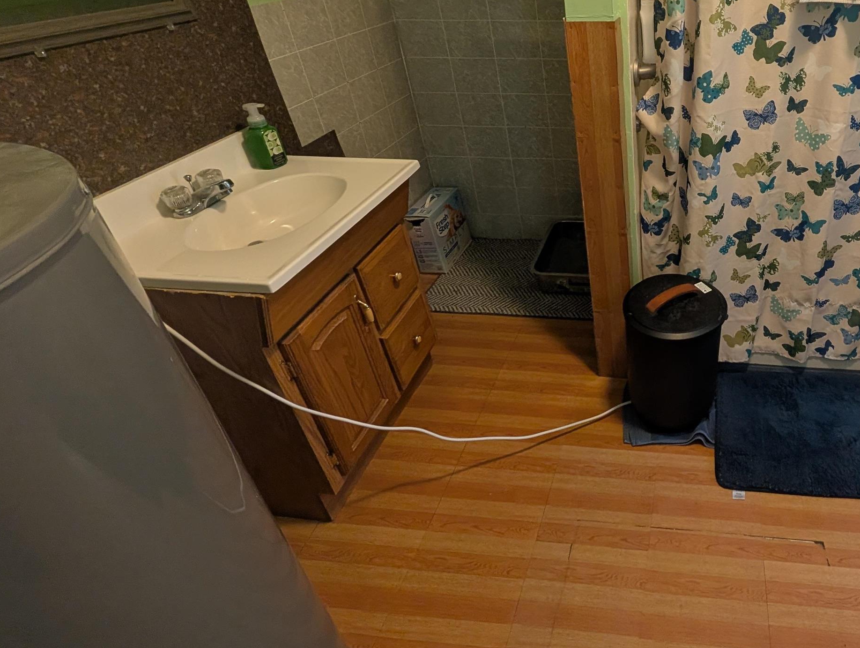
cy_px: 238
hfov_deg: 74.8
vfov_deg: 65.0
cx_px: 661
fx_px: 498
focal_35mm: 20
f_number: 1.7
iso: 89
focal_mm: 2.02
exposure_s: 1/60
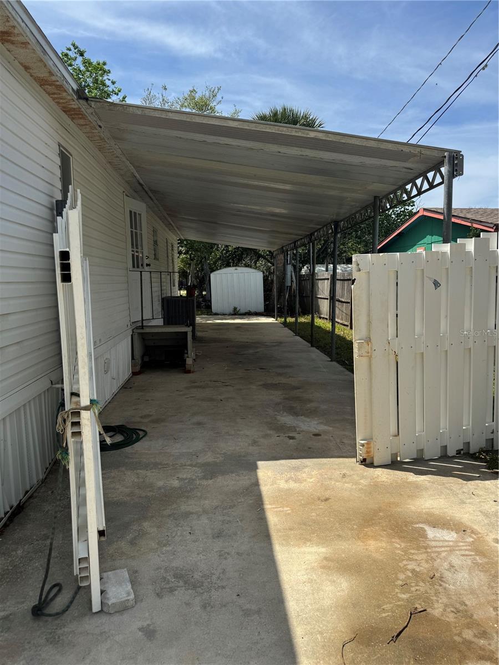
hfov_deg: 56.8
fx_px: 461
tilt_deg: -8.4
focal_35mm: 24
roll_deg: +0.4
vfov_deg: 71.6
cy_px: 332
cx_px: 250
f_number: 1.78
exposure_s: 1/4950
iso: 80
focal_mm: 6.76
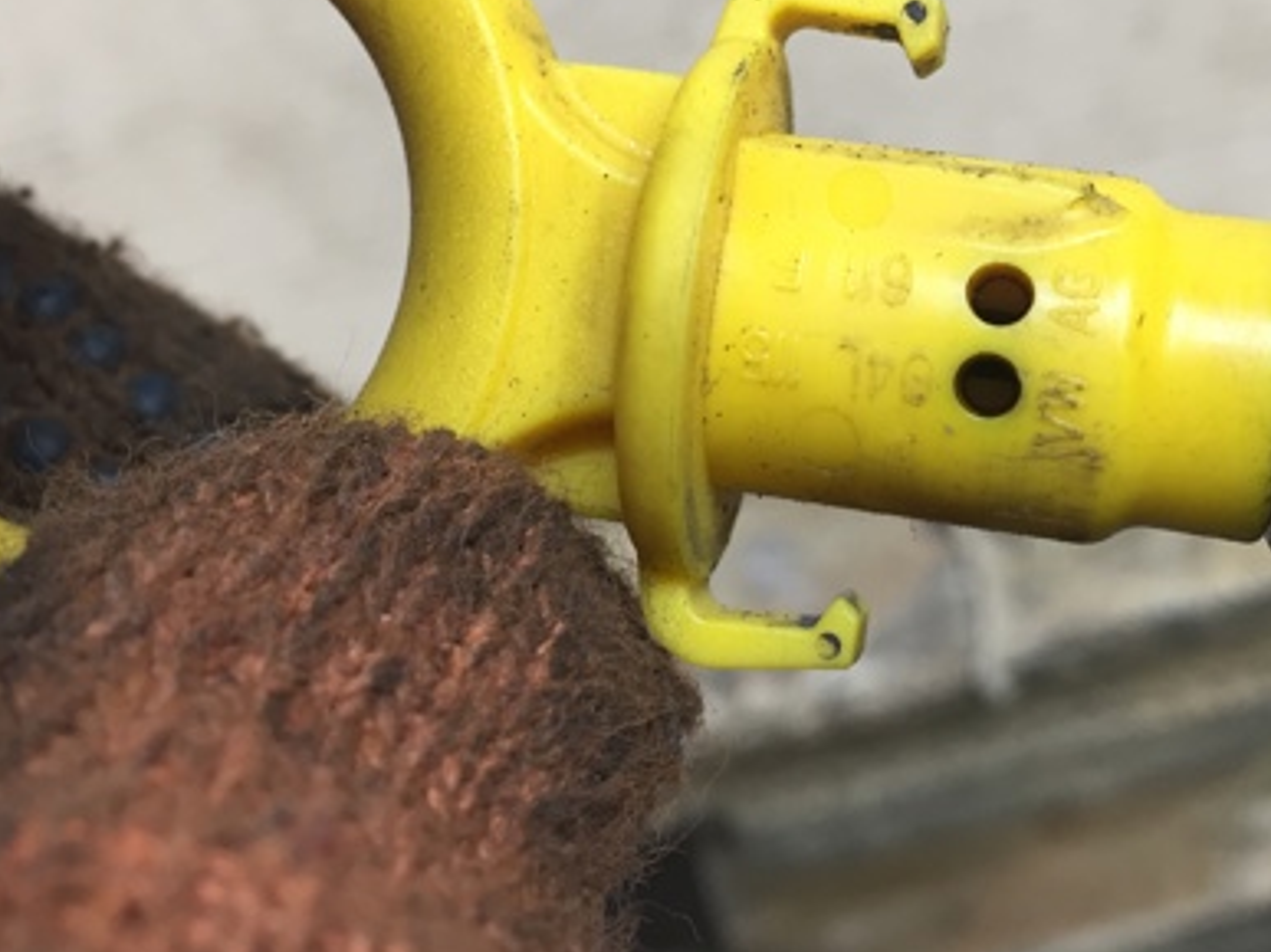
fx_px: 1762
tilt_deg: -48.2
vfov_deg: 29.9
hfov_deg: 39.5
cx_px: 749
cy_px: 263
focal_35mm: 48
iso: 100
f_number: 2.2
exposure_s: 1/33
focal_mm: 4.15
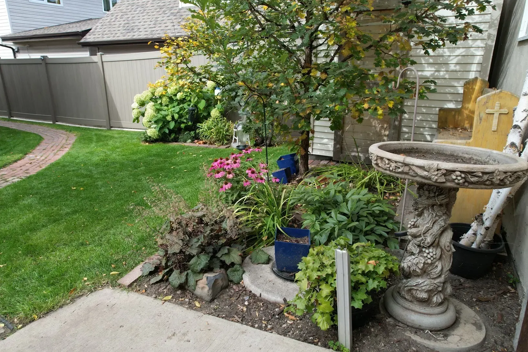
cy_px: 177
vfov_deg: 55.1
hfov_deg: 76.1
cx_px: 254
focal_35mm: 23
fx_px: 337
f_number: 2.8
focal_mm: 8.38
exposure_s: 1/500
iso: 100
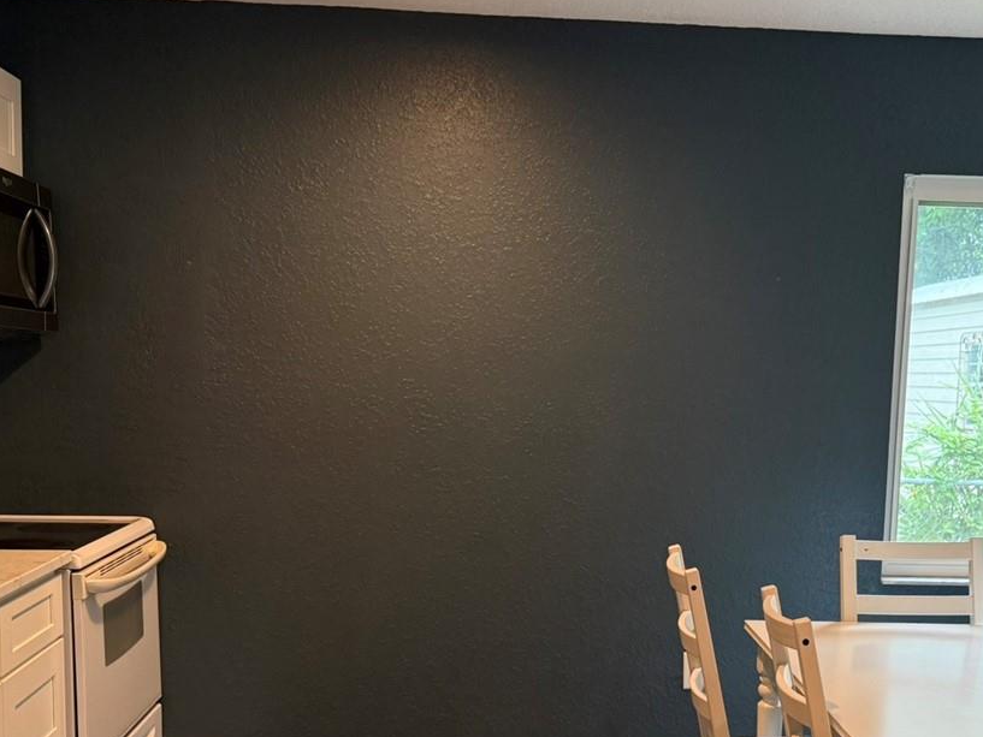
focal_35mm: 47
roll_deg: -1.3
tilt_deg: -6.6
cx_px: 590
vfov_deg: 30.5
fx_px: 1335
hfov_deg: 40.3
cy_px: 533
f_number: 1.78
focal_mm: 6.76
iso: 200
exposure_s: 1/60
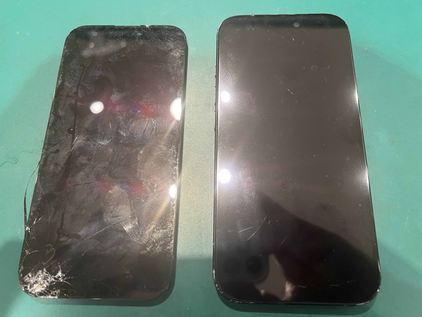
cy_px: 158
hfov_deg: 67.3
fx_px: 317
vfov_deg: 53.1
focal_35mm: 26
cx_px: 211
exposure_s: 1/50
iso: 80
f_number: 1.5
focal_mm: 5.7
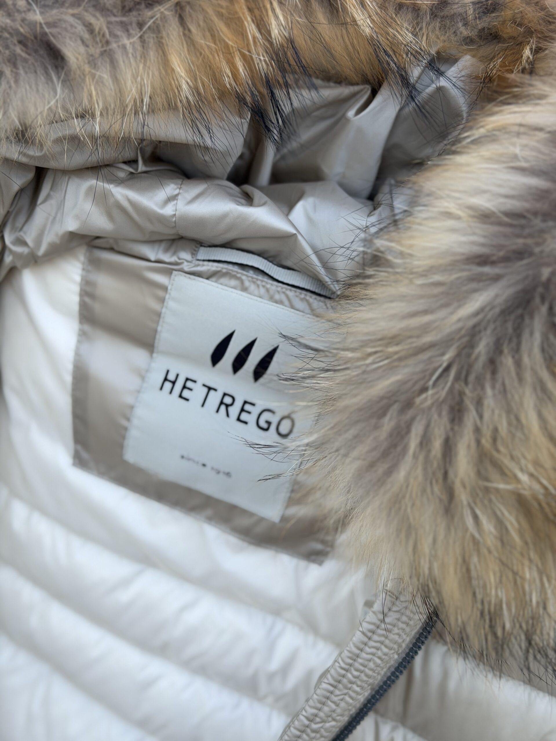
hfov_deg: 30.3
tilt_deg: -26.8
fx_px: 1028
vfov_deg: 39.7
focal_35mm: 48
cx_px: 278
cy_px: 370
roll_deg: -20.8
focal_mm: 6.76
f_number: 1.78
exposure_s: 1/469
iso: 64
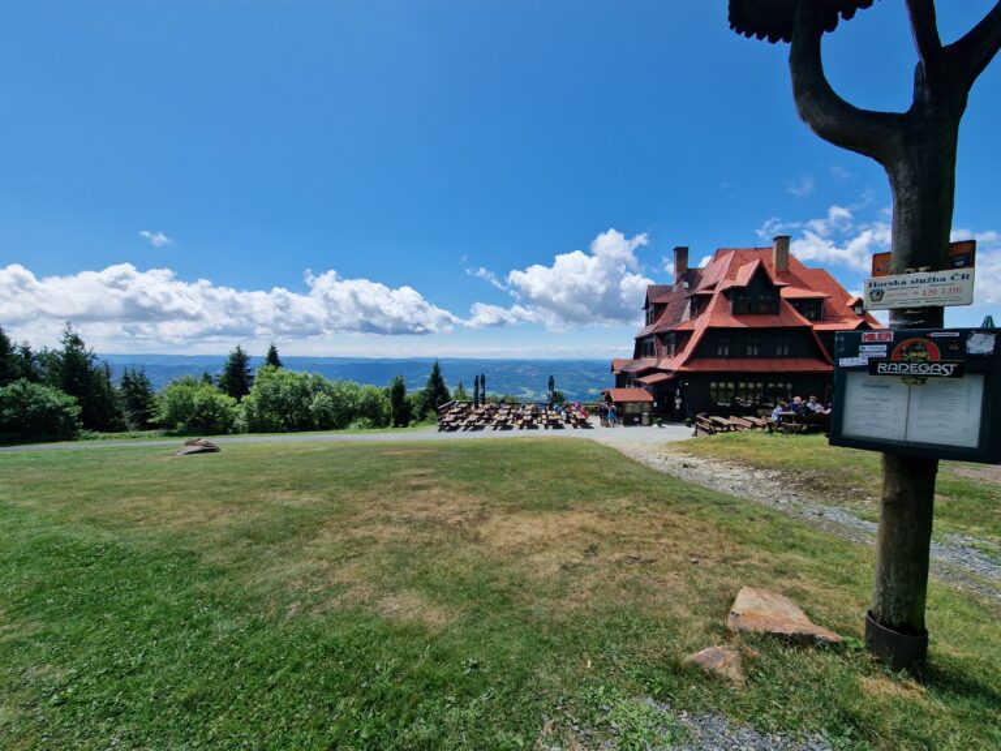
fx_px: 376
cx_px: 500
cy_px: 376
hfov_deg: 106.2
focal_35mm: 13
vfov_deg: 89.9
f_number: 2.2
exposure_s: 1/3168
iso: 50
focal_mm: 2.2
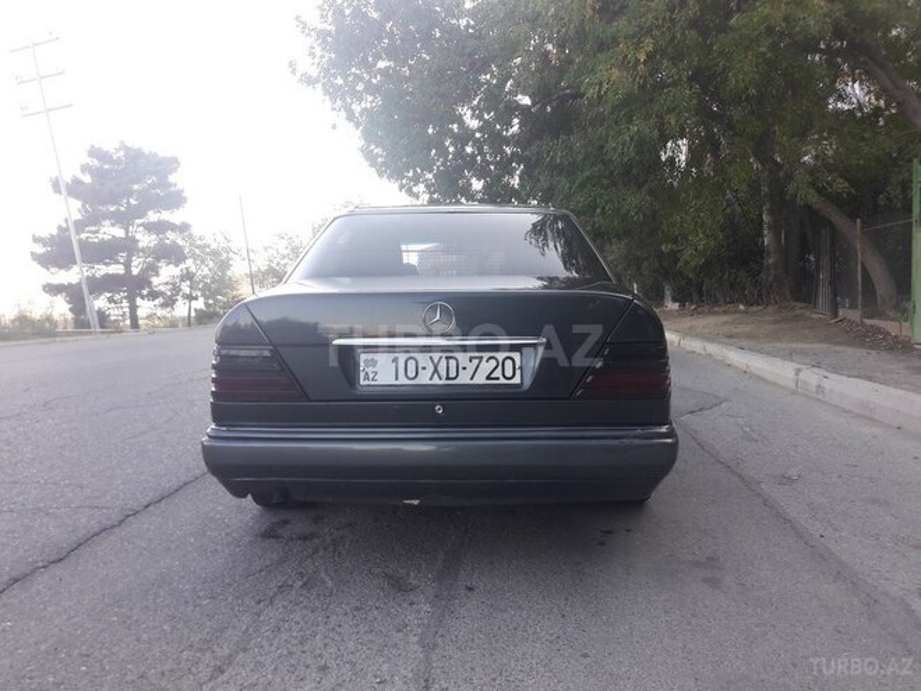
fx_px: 745
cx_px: 460
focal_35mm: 28
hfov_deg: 63.4
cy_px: 346
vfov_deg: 49.7
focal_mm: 3.7
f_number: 1.9
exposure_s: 1/167
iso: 40
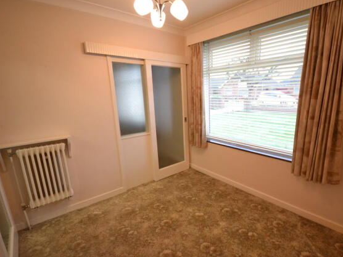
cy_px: 132
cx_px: 197
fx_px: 168
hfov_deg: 90.4
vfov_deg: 74.7
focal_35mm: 17
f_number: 4
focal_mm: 10
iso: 900
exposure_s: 1/60
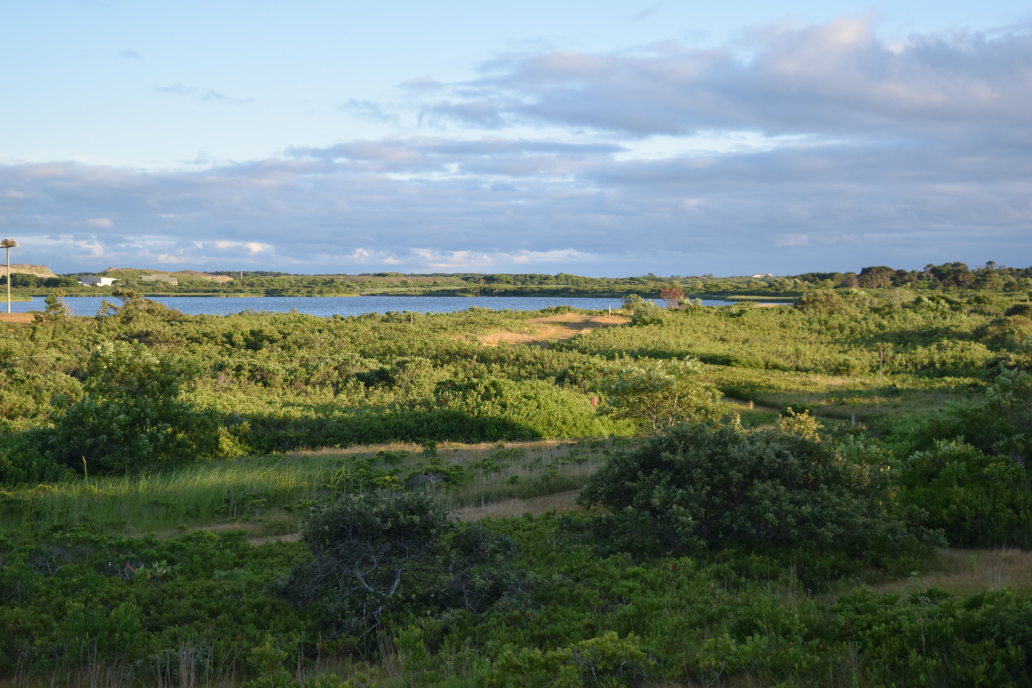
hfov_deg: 33.4
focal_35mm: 60
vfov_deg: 22.6
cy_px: 344
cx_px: 516
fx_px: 1720
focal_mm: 40
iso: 560
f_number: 5
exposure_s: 1/1000
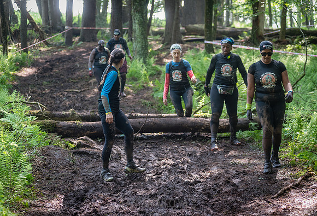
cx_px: 148
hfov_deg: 23.8
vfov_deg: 16.3
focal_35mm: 85
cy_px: 103
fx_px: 752
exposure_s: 1/80
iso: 400
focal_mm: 80
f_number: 3.2
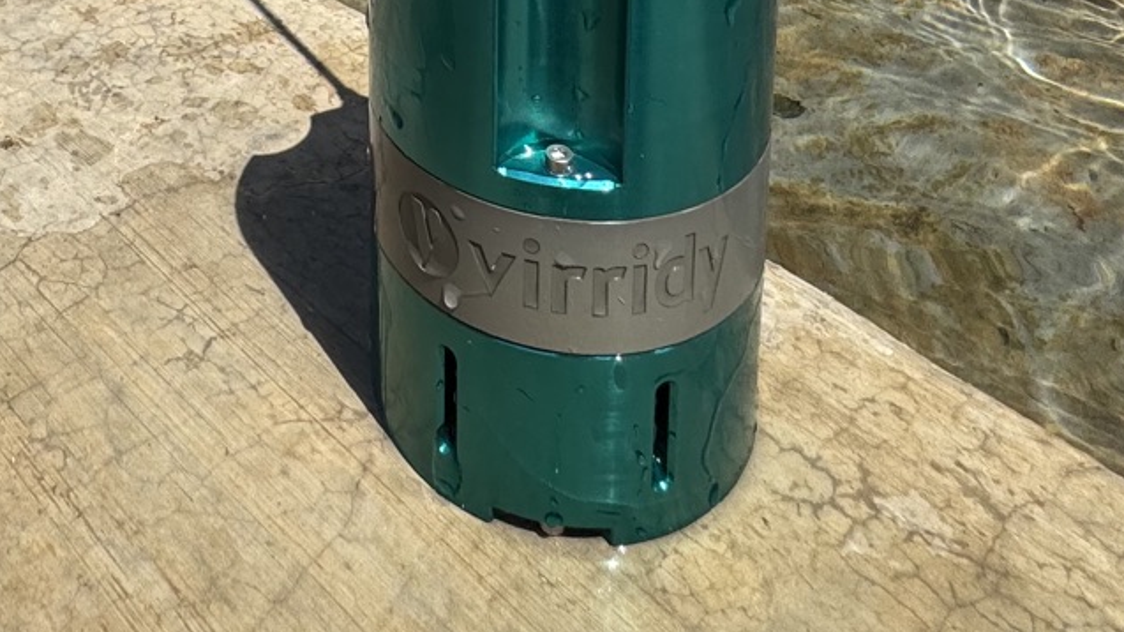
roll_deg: +0.2
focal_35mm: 46
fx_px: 1371
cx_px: 300
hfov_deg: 43.4
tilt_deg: -11.7
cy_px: -457
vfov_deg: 20.0
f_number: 2.2
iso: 50
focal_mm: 2.22
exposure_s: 1/1789
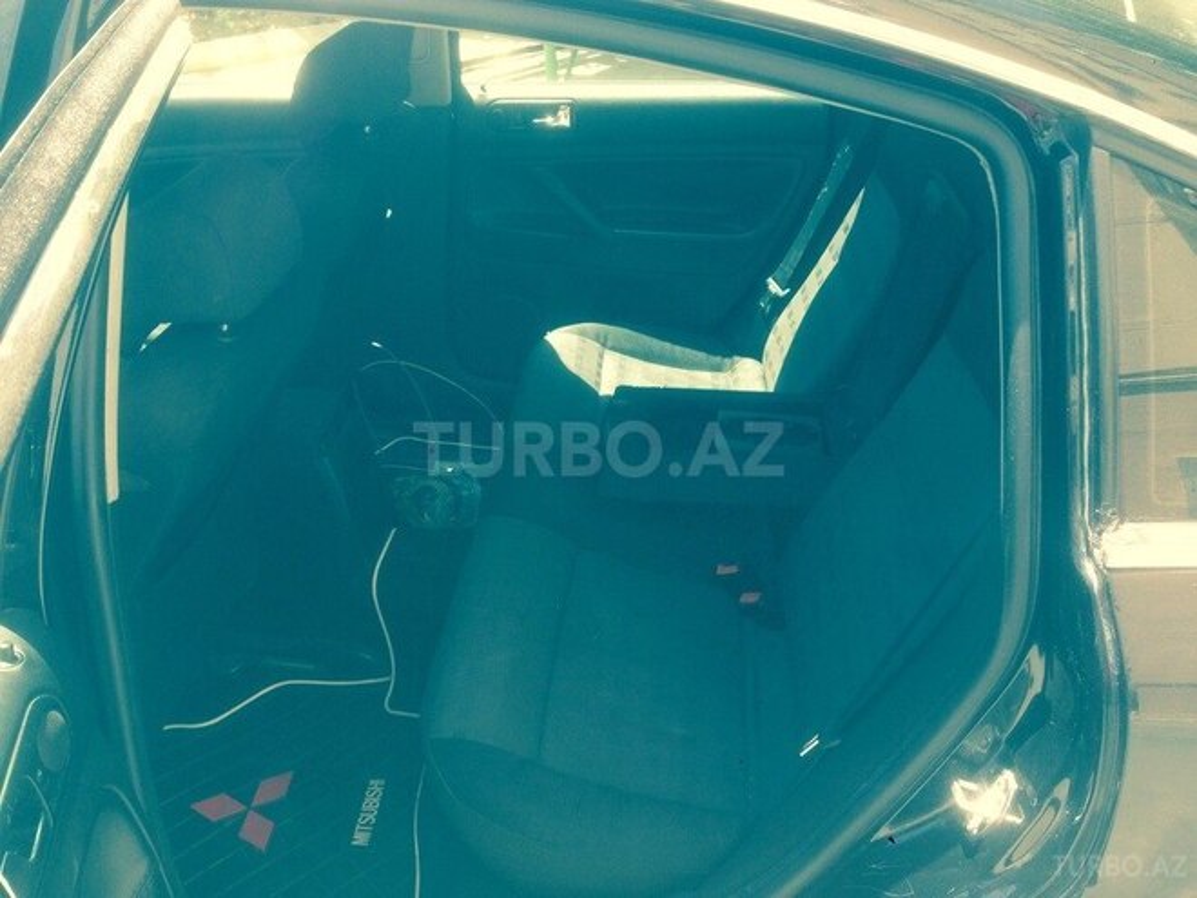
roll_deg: -0.5
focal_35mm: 33
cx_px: 598
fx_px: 1141
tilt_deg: -29.6
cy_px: 449
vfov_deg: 42.9
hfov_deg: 55.4
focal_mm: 4.12
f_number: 2.4
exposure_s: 1/120
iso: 50
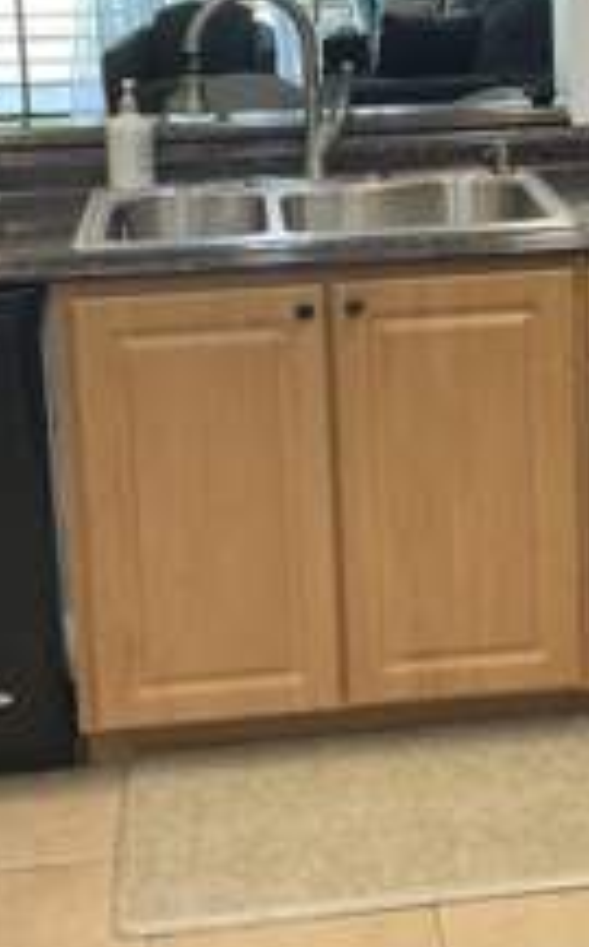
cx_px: 454
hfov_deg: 18.9
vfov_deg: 29.6
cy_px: 194
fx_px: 1752
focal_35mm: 68
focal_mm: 3
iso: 100
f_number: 1.8
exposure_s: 1/60
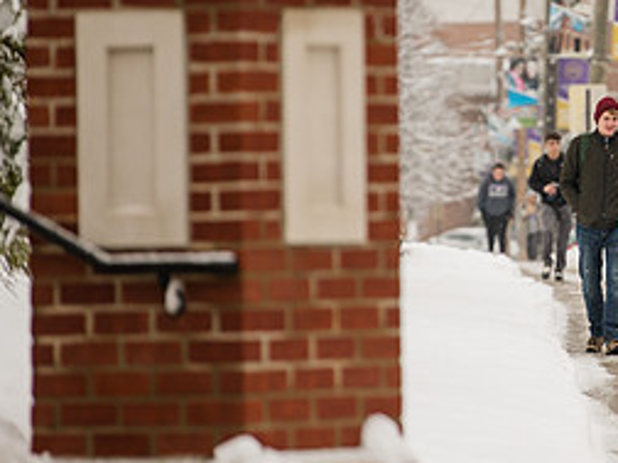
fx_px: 7909
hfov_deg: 4.5
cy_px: 156
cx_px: 611
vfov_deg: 3.4
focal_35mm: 443
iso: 125
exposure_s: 1/500
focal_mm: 200
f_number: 3.5
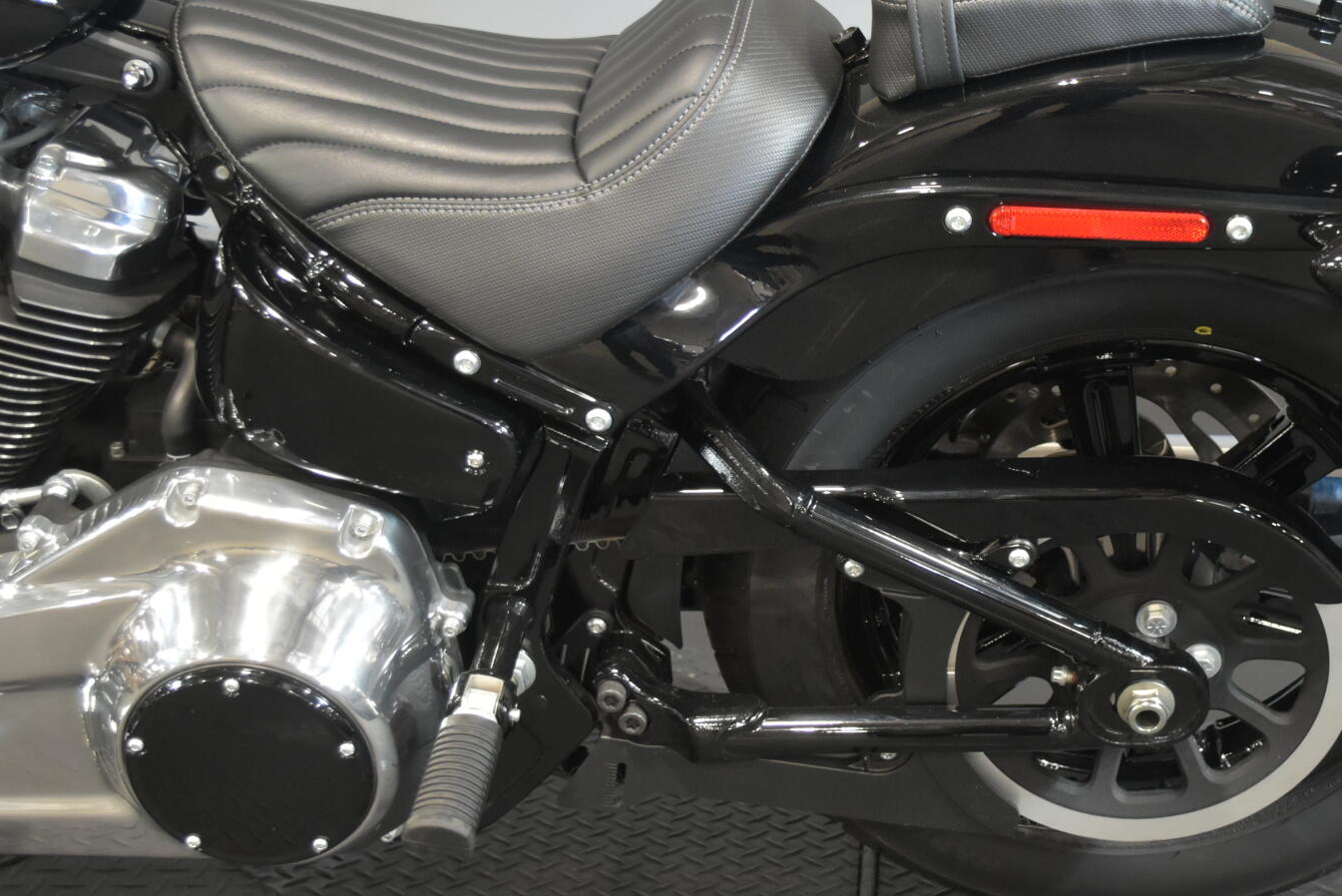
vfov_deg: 23.3
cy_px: 339
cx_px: 984
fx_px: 2163
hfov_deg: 33.9
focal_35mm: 58
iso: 1600
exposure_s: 1/15
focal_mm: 26
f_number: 4.2
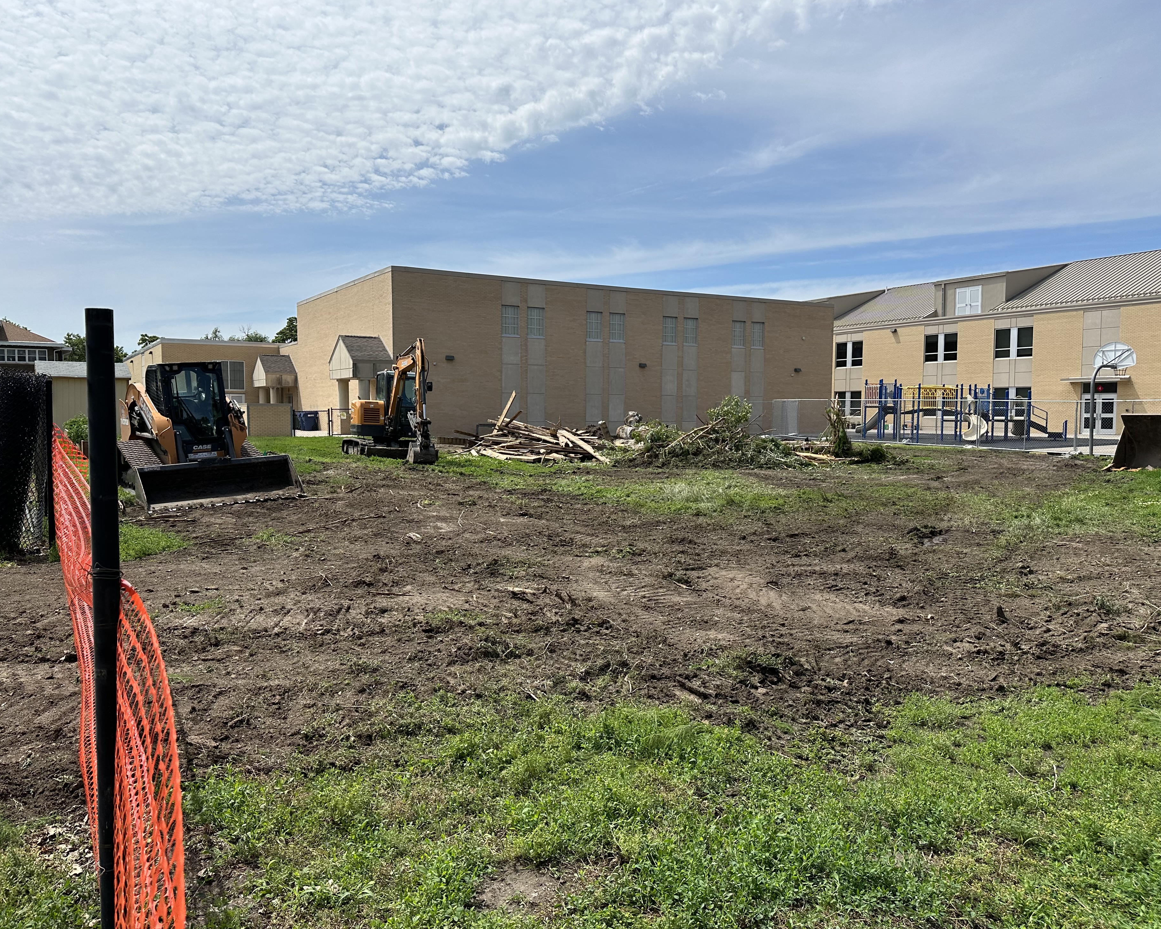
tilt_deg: -2.8
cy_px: 461
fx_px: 893
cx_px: 565
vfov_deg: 54.9
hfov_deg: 66.0
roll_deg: +0.5
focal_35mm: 26
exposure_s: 1/6211
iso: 80
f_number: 1.78
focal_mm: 6.86
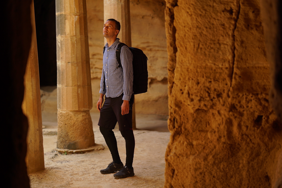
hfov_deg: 23.9
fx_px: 666
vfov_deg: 16.1
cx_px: 141
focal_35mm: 85
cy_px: 94
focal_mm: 85
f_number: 2.2
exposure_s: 1/500
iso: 125
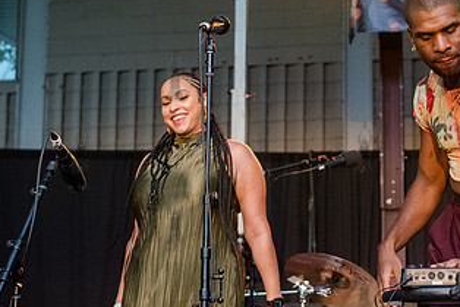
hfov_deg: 19.3
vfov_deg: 13.1
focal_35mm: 105
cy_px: 120
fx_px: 1343
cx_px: 363
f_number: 3.5
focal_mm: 52
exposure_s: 1/1600
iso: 4000
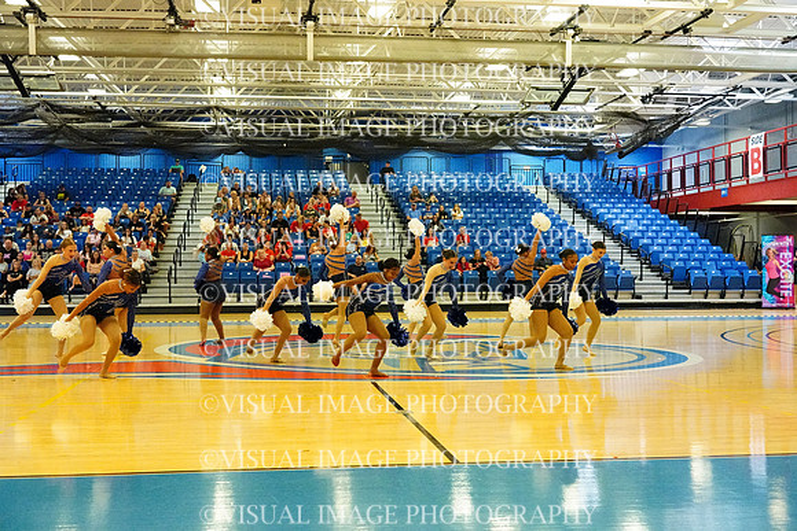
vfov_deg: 30.5
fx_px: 974
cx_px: 398
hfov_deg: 44.5
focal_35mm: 44
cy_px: 266
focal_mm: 44
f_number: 4
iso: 25600
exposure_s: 1/1000
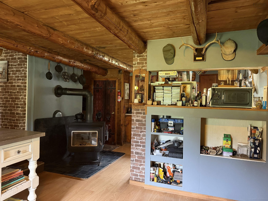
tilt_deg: -0.3
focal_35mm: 24
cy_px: 100
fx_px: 186
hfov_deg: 71.6
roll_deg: -1.2
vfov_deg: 56.8
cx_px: 134
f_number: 1.78
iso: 800
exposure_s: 1/40
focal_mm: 6.76
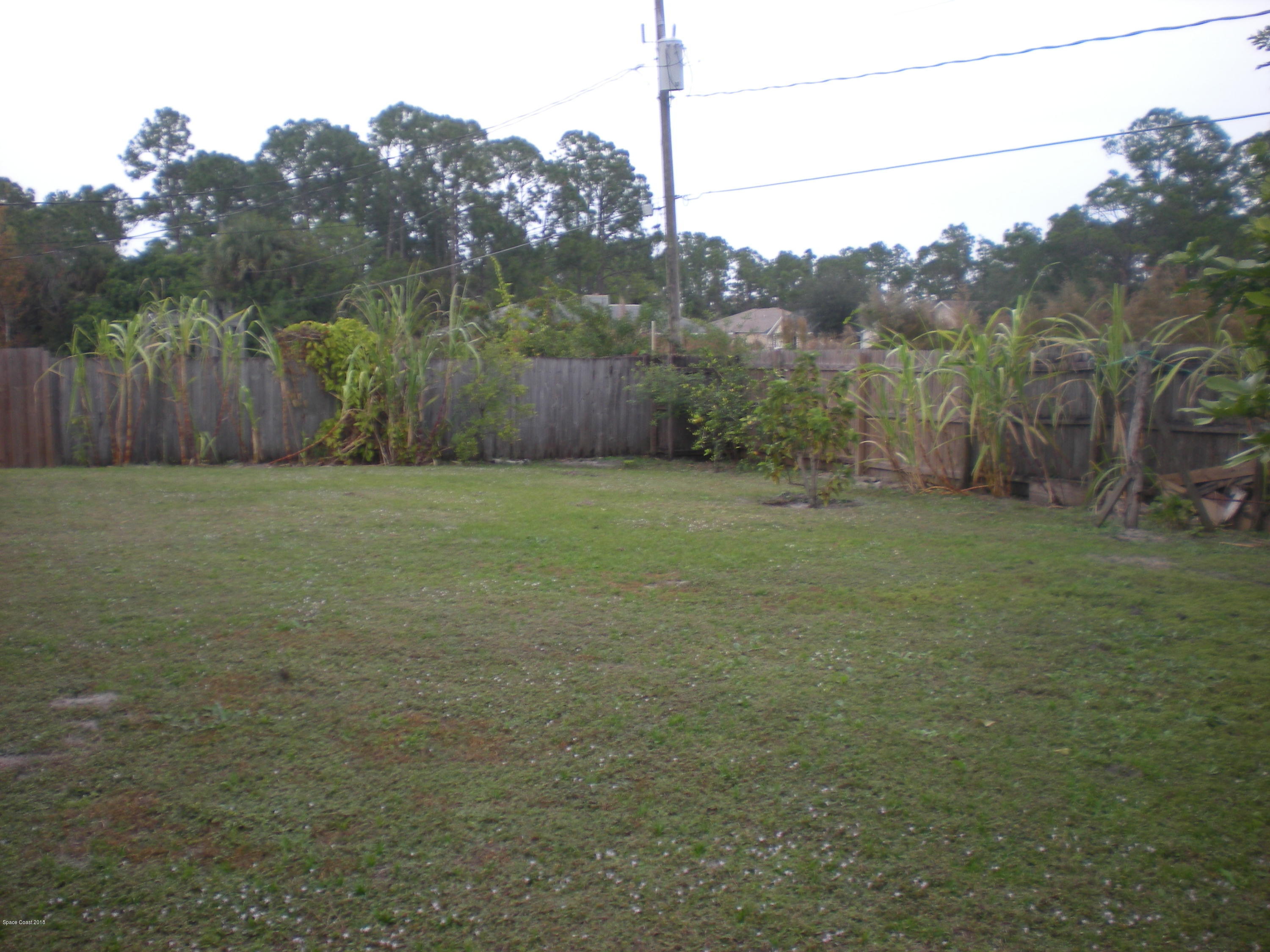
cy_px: 476
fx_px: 1394
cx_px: 635
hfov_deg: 49.0
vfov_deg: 37.7
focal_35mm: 38
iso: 64
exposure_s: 1/131
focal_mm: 6.3
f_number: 3.1
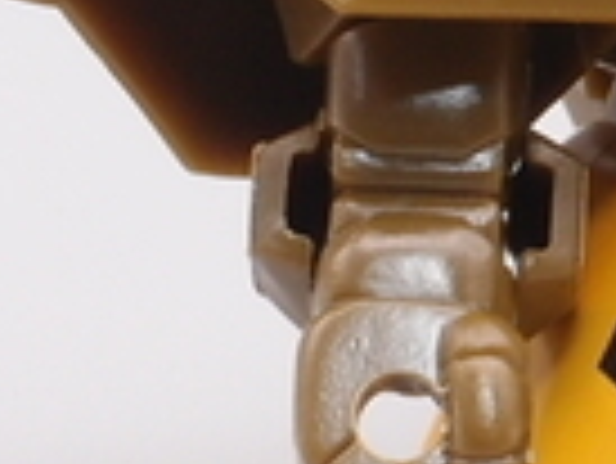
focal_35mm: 491
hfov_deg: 4.0
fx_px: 8745
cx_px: 962
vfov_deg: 3.0
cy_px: -338
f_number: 8
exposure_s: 1/4
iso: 100
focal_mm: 18.15
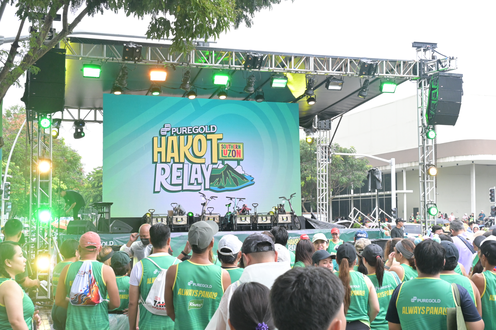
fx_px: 651
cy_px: 165
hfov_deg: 41.7
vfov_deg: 28.5
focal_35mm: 47
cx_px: 248
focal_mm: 31.5
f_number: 8
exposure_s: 1/160
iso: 1600
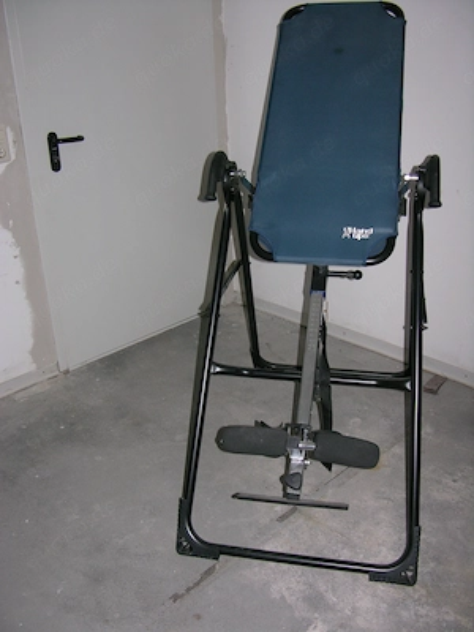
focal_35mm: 35
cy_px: 316
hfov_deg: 40.7
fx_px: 639
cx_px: 237
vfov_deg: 52.6
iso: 100
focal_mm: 8.9
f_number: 2.8
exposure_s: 1/60.1
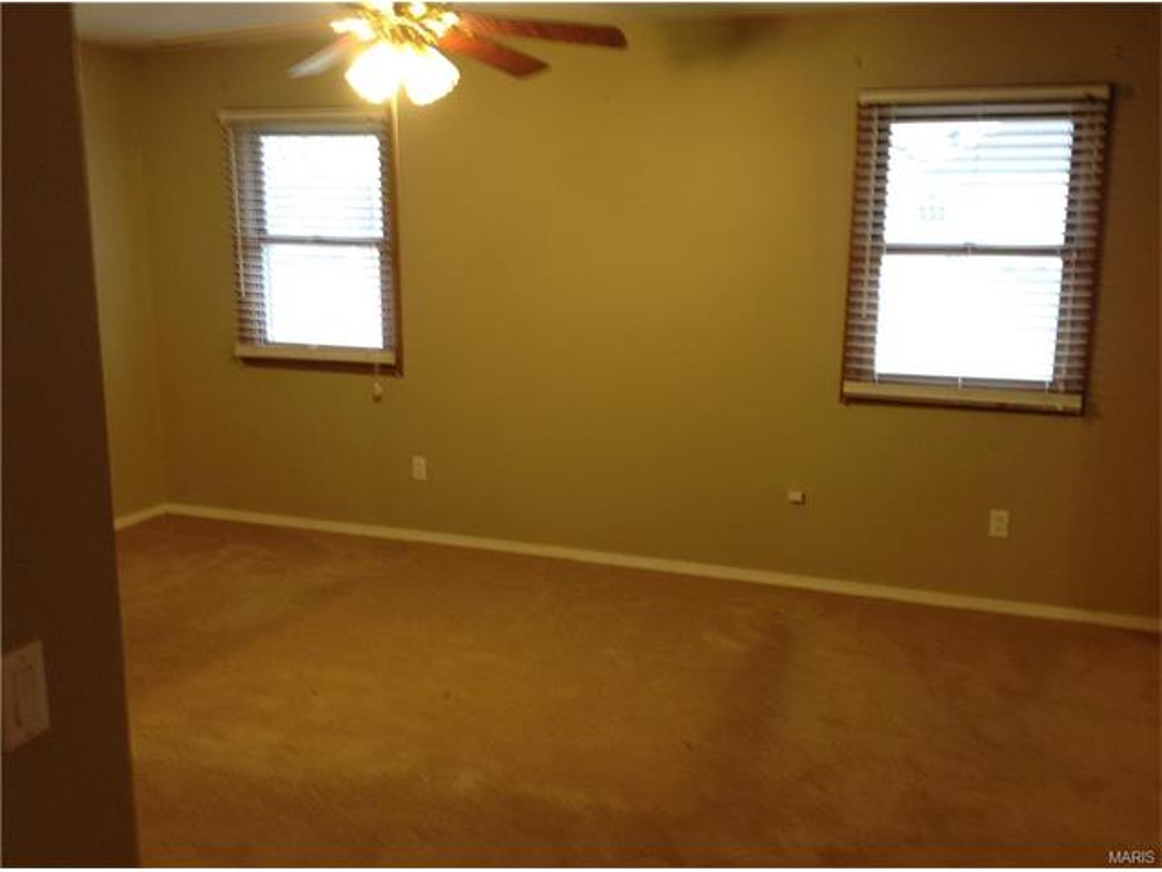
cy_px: 436
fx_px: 1175
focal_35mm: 35
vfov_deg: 40.7
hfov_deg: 52.6
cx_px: 581
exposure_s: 1/15
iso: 80
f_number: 2.4
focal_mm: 4.28
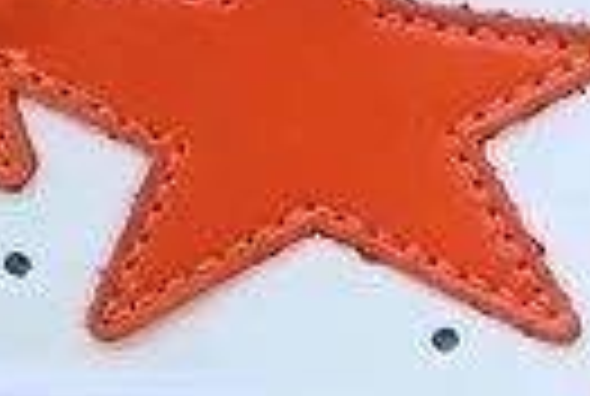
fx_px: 3630
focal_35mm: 221
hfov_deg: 9.3
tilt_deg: -20.1
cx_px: 491
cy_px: 664
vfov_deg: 6.1
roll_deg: -0.2
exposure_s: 1/356
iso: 25
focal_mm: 3.3
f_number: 2.4
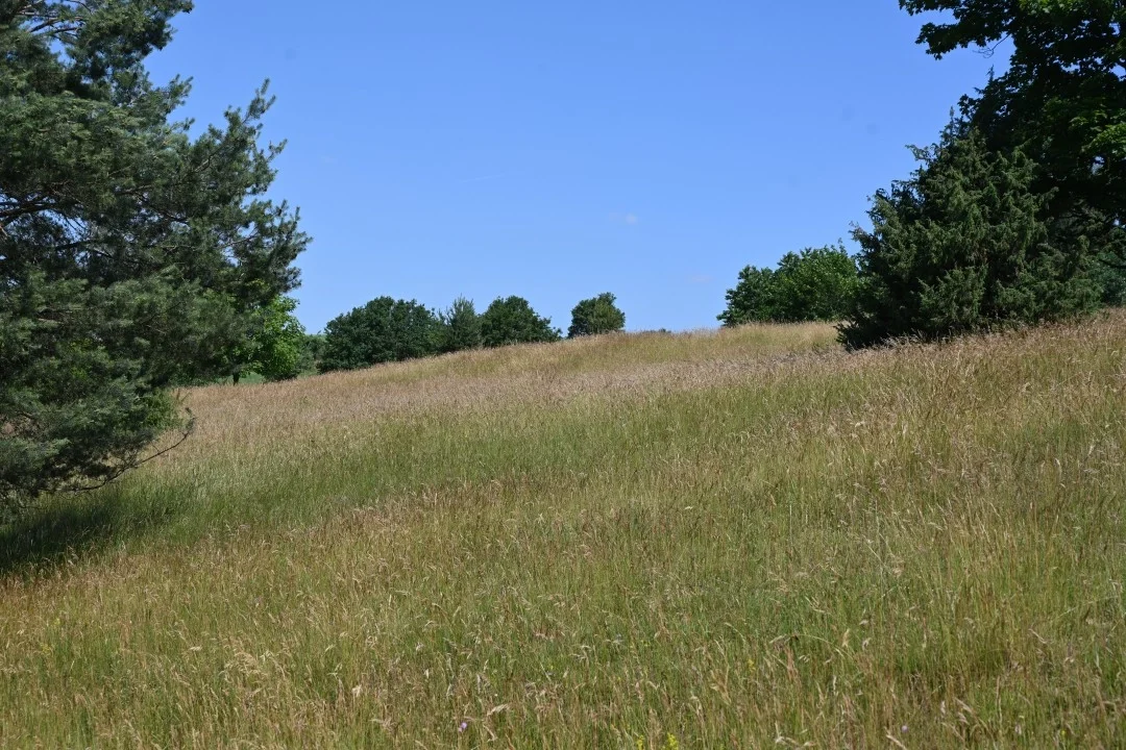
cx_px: 563
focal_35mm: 59
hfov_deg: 33.9
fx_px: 1845
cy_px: 375
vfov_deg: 23.0
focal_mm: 59
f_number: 7.1
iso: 100
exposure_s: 1/400
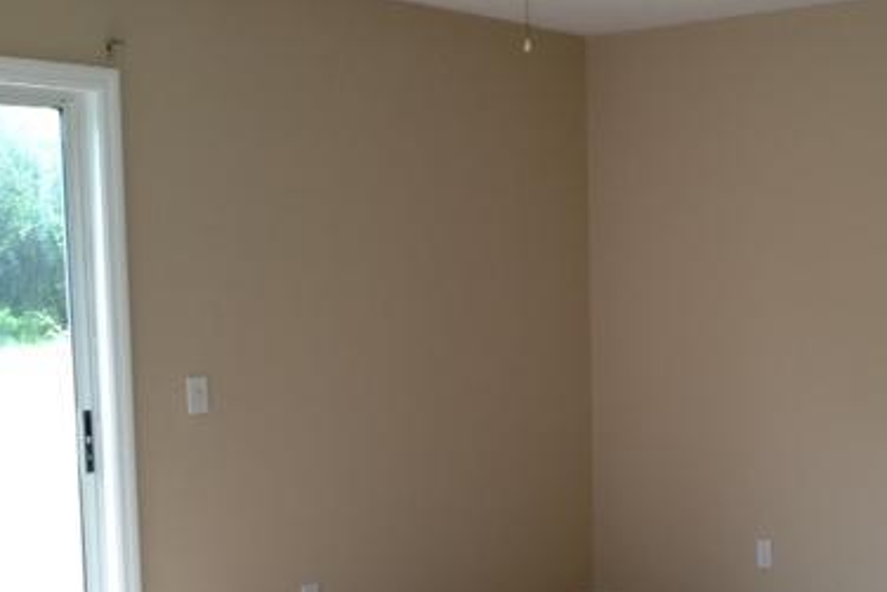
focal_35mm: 62
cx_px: 717
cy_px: 375
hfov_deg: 31.5
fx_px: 1528
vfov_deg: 21.9
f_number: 2.4
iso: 100
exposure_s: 1/40
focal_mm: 4.28
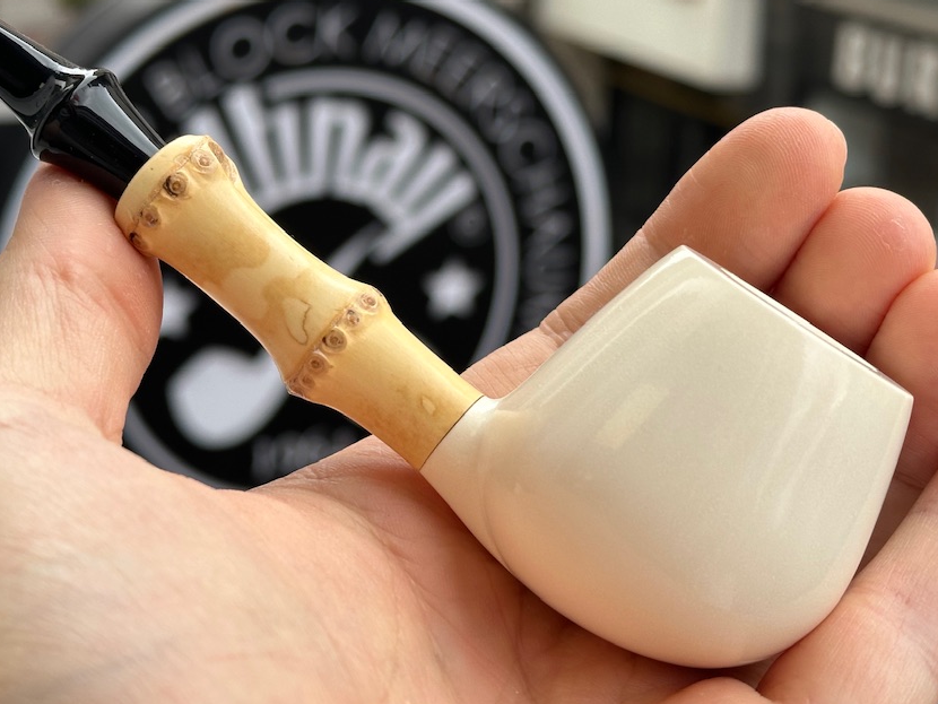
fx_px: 2006
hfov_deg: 26.3
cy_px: 227
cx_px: 423
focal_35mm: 74
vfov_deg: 19.8
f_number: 1.78
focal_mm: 6.86
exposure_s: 1/654
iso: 64
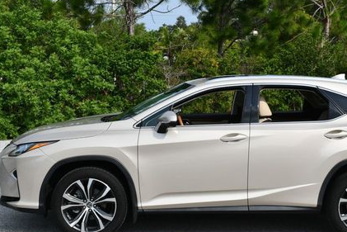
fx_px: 704
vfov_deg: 18.7
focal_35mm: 73
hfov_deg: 27.5
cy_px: 111
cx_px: 228
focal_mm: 24
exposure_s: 1/320
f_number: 8
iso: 100
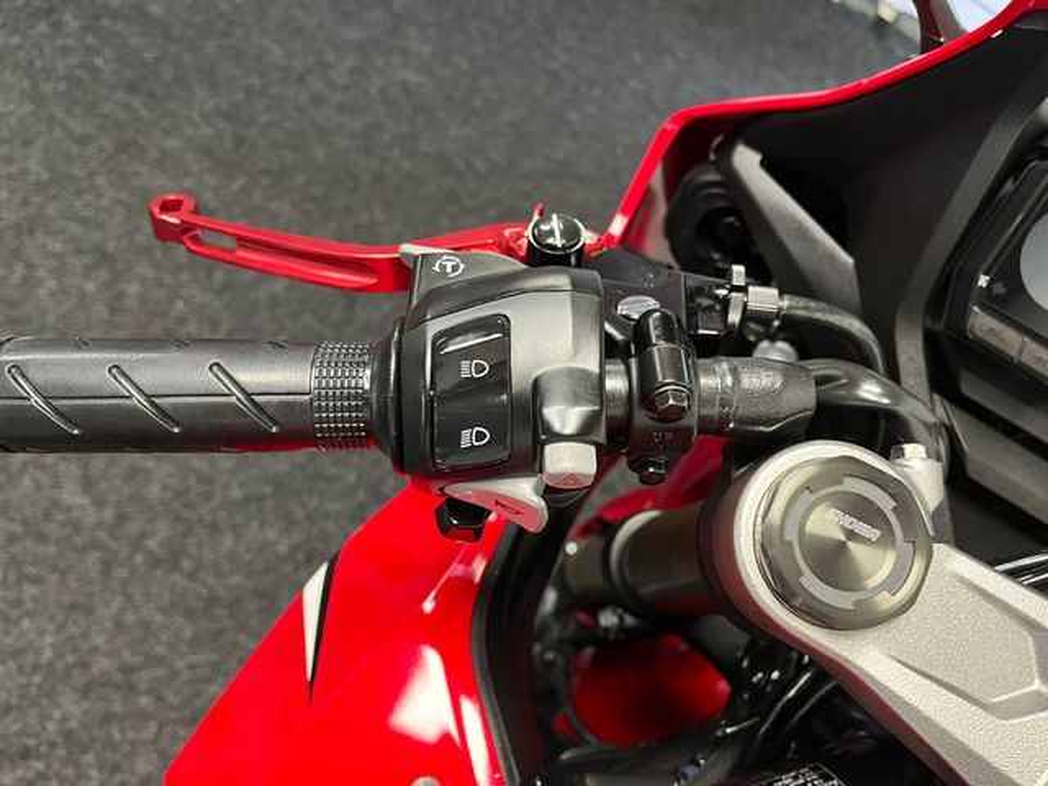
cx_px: 524
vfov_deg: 53.1
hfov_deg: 67.3
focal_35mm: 26
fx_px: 787
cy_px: 393
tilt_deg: -51.9
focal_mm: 5.1
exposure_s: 1/50
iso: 500
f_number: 1.6
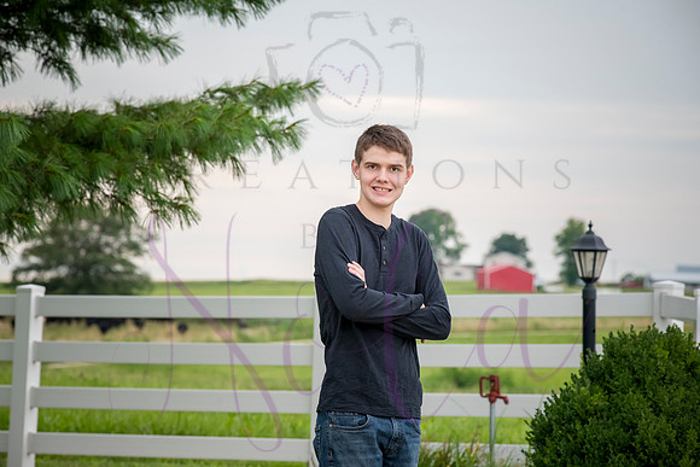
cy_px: 234
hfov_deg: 13.2
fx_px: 3014
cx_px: 350
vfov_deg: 8.9
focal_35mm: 155
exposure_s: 1/320
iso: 640
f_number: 9
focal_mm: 155
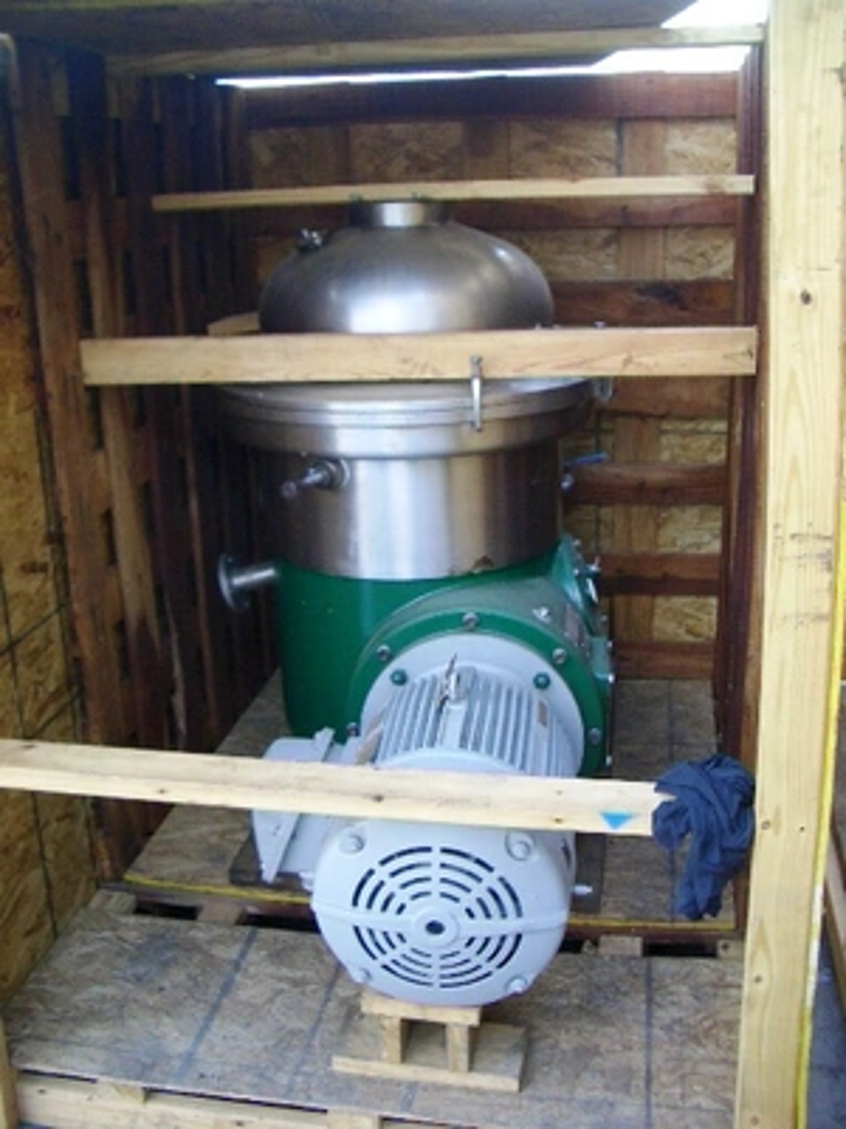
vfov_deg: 52.6
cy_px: 564
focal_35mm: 35
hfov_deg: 40.7
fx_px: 1141
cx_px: 423
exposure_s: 1/80
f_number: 2.6
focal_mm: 5.8
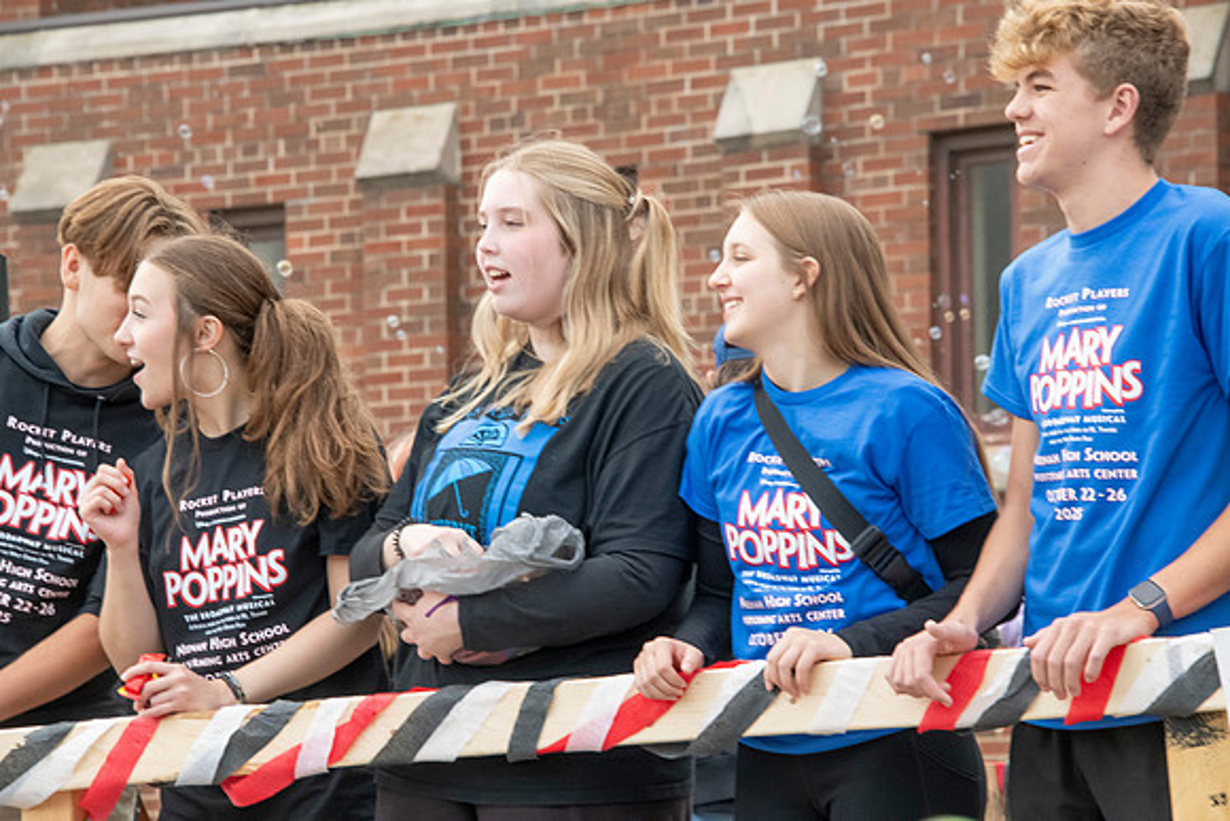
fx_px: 6493
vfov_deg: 7.2
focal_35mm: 190
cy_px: 410
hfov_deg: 10.8
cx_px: 615
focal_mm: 190
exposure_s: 1/160
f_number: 11
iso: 3200
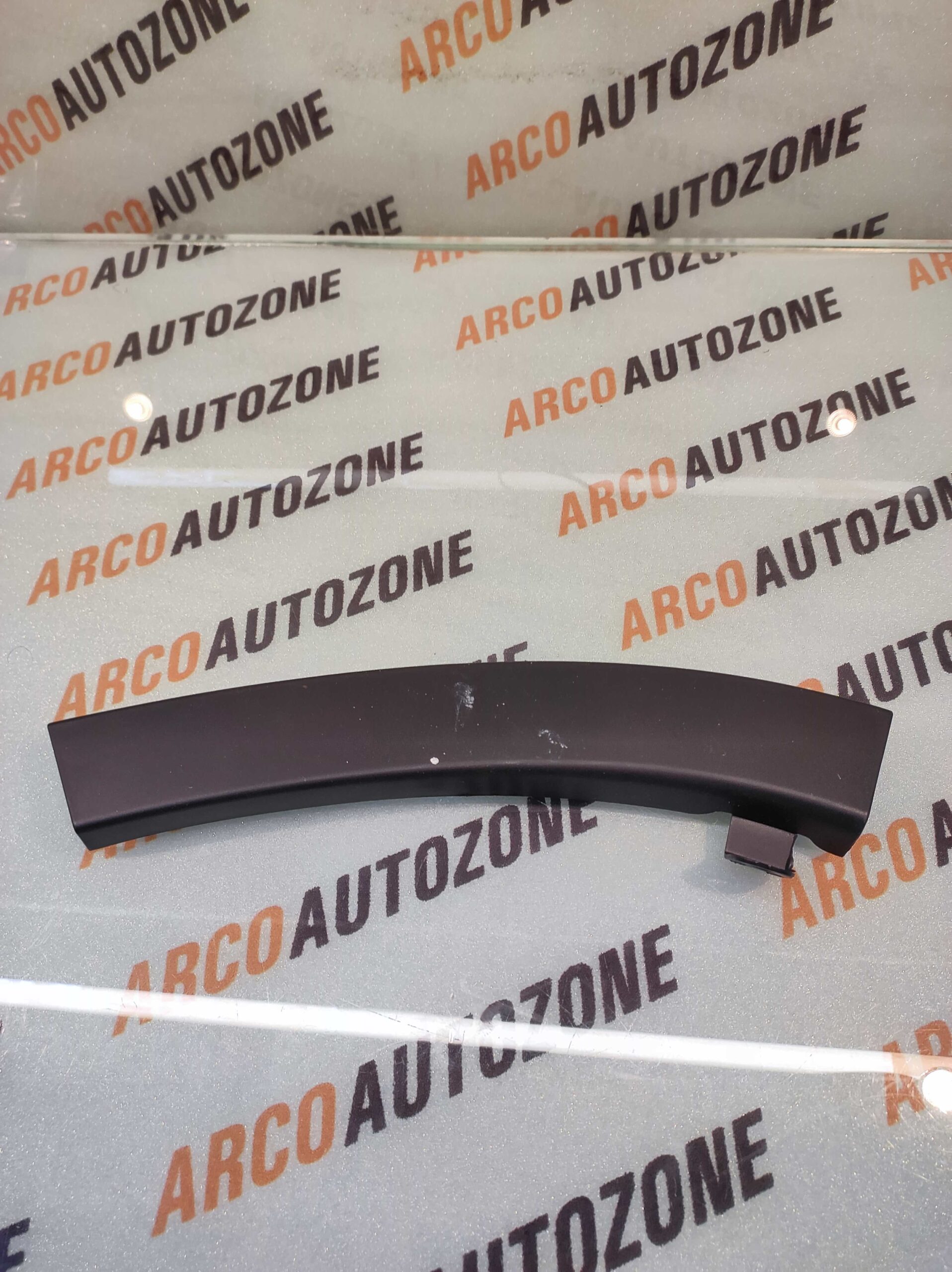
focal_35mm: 17
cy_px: 636
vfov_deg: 91.1
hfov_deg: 74.7
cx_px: 476
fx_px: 624
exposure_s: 1/33
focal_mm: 4.74
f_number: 1.79
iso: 117
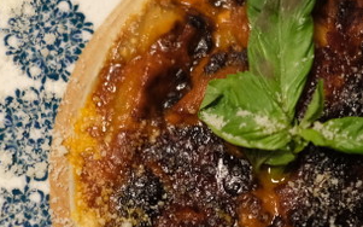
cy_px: 187
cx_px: 198
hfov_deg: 15.1
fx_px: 1365
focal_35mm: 138
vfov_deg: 9.5
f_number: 2
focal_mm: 35
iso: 1600
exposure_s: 1/125
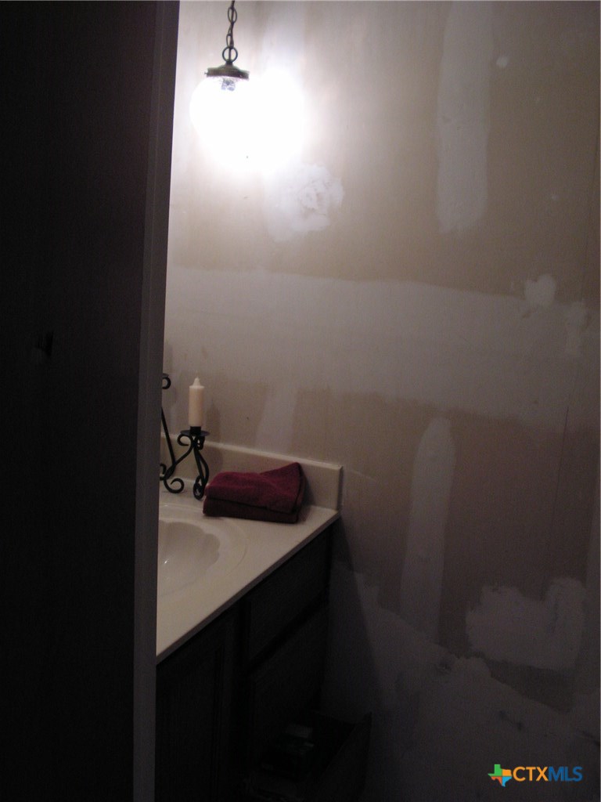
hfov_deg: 39.7
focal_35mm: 36
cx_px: 300
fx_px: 833
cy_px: 401
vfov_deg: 51.4
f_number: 3.2
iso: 100
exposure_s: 1/40
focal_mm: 6
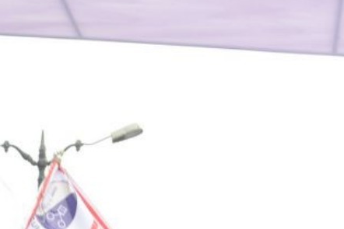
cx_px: 224
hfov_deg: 16.7
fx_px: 1166
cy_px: 312
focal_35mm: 122
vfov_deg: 10.9
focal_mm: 24
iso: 400
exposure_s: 1/125
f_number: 9
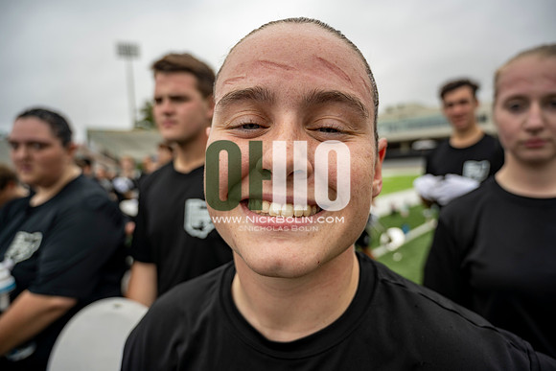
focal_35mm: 24
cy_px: 186
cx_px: 278
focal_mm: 24
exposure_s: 1/200
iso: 80
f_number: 4
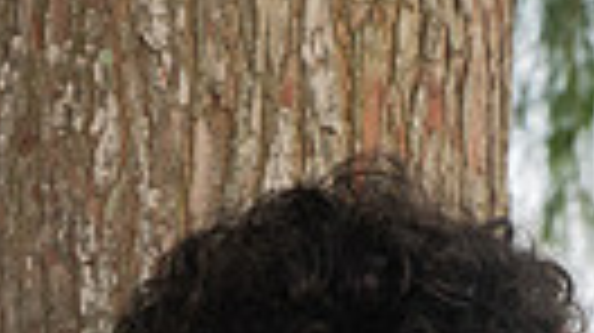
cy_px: 999
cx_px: 284
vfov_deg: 5.8
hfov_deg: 11.0
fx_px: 3085
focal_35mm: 196
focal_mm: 55
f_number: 7.1
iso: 320
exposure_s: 1/320
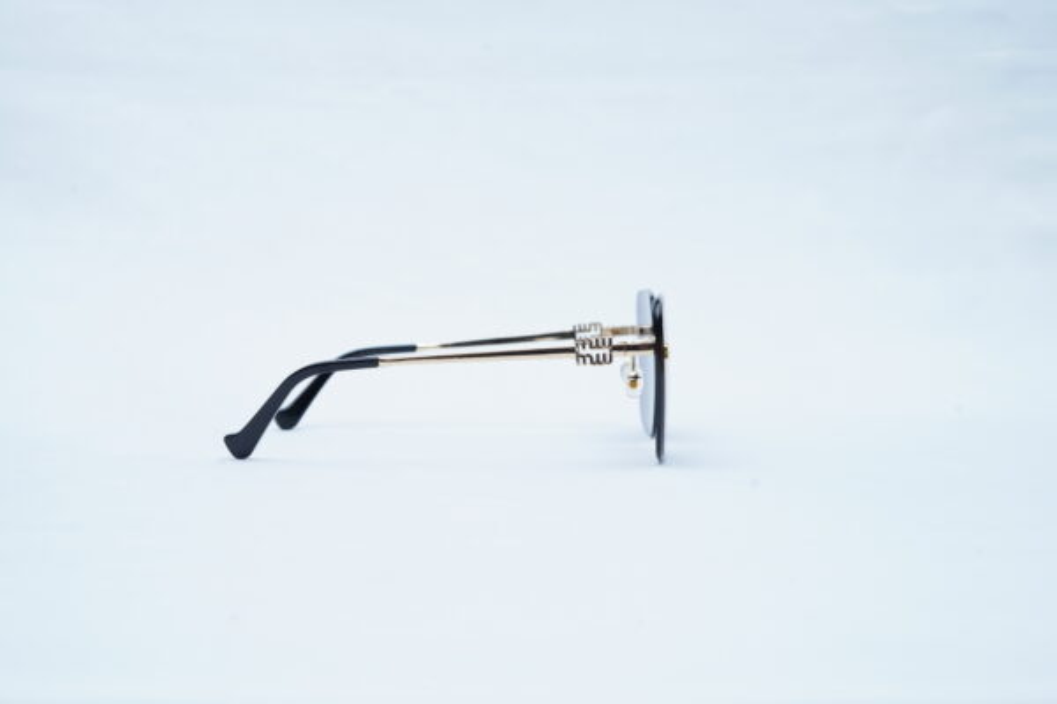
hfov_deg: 39.6
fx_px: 1468
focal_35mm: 50
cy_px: 352
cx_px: 528
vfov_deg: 27.0
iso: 200
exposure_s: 1/160
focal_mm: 50
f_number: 9
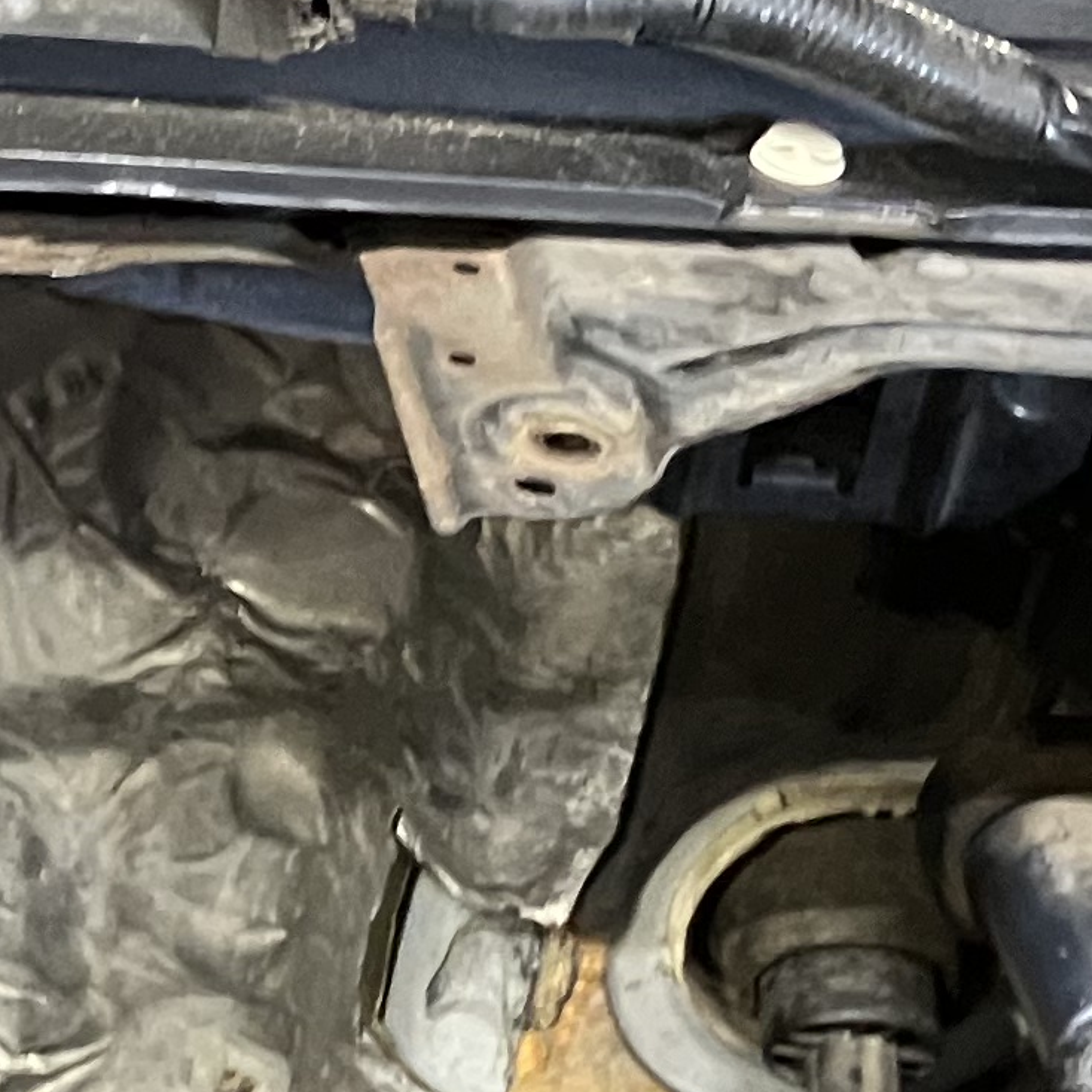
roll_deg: -5.2
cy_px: 757
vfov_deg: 12.8
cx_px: -702
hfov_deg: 12.1
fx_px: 4854
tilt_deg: -33.7
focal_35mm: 136
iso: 320
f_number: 1.8
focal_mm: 3.99
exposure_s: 1/43
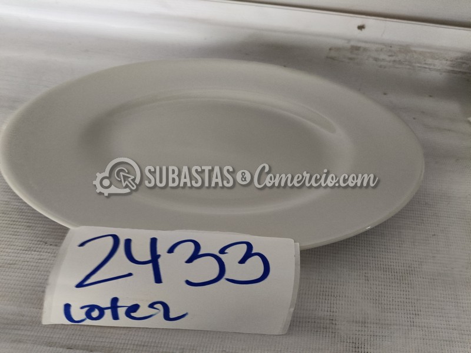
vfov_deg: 53.1
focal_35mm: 26
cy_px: 176
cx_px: 236
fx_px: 354
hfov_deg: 67.3
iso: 1081
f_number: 1.8
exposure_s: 1/60
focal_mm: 4.84
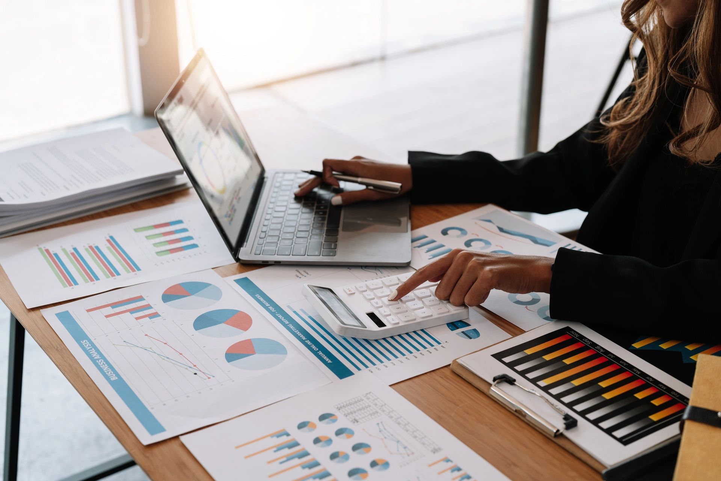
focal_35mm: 50
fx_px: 1001
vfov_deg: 27.0
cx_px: 360
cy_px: 240
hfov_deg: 39.6
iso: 200
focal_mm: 50
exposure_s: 1/100
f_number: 4
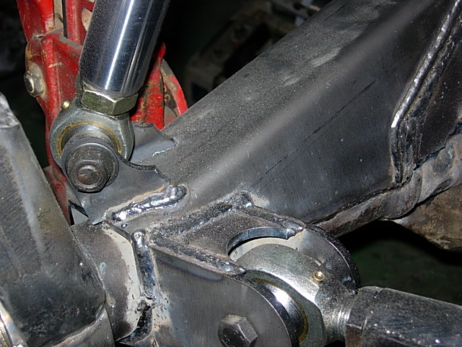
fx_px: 814
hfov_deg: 31.7
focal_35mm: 61
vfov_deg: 24.0
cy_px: 174
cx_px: 231
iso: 79
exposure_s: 1/64
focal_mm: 12.7
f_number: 3.5
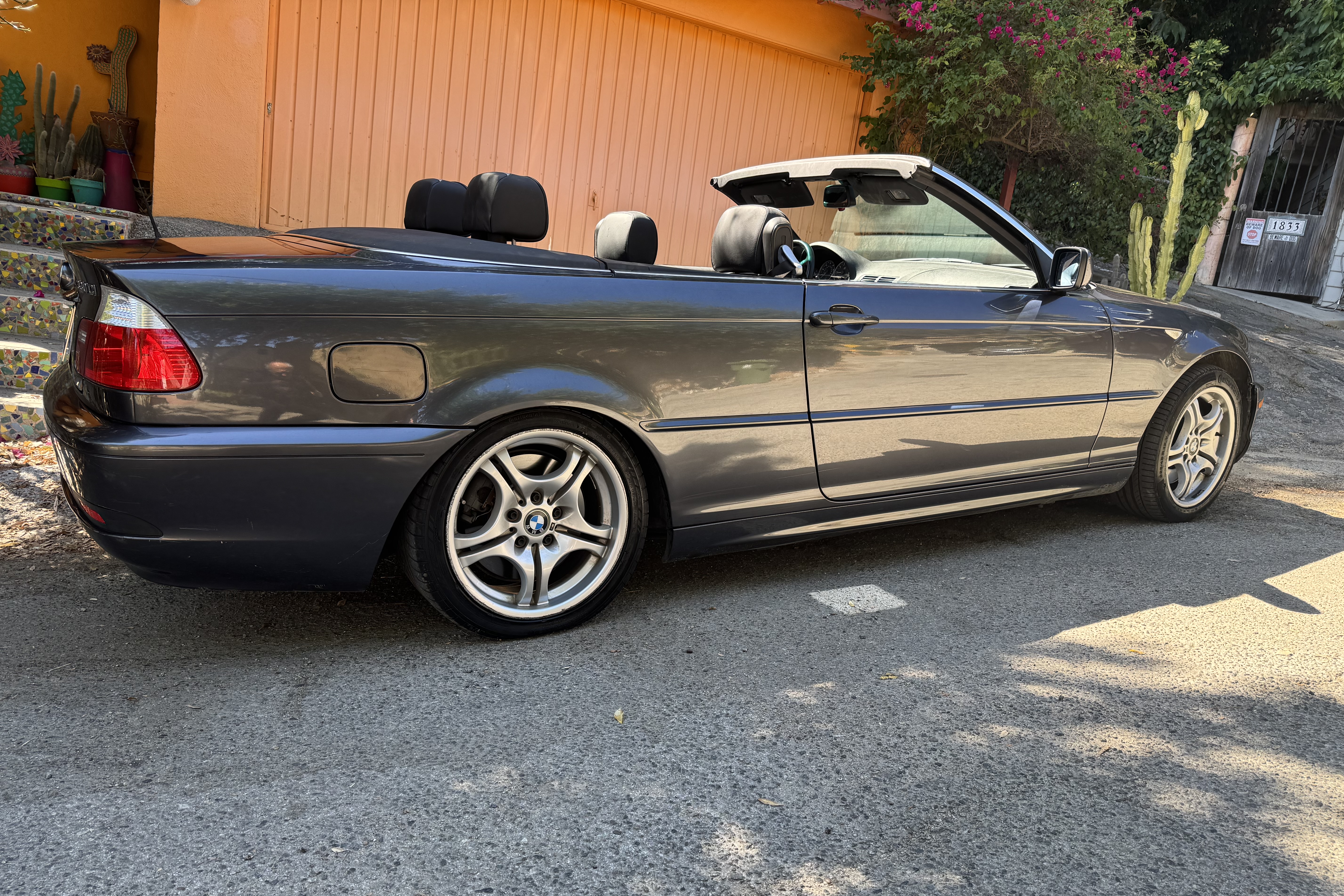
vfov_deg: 51.2
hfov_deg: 71.5
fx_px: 933
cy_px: 502
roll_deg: -8.0
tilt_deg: -12.9
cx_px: 673
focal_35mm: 25
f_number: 1.78
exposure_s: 1/323
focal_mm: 6.76
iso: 80
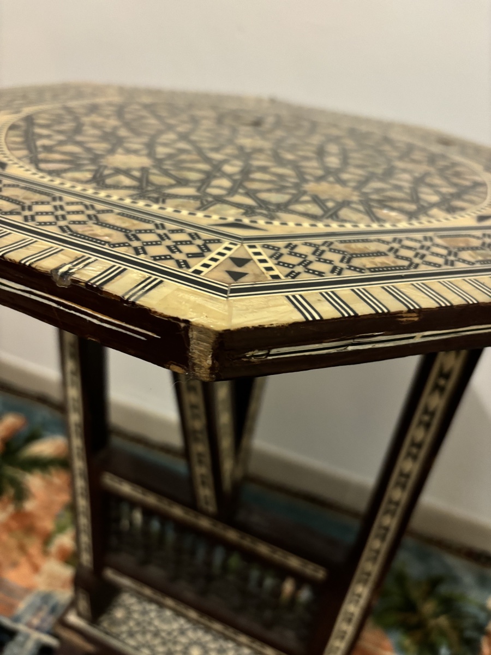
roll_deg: -8.9
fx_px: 492
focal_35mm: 26
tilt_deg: -28.9
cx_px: 246
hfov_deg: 53.1
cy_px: 328
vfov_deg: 67.3
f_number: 1.6
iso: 500
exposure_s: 1/33
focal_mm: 5.96
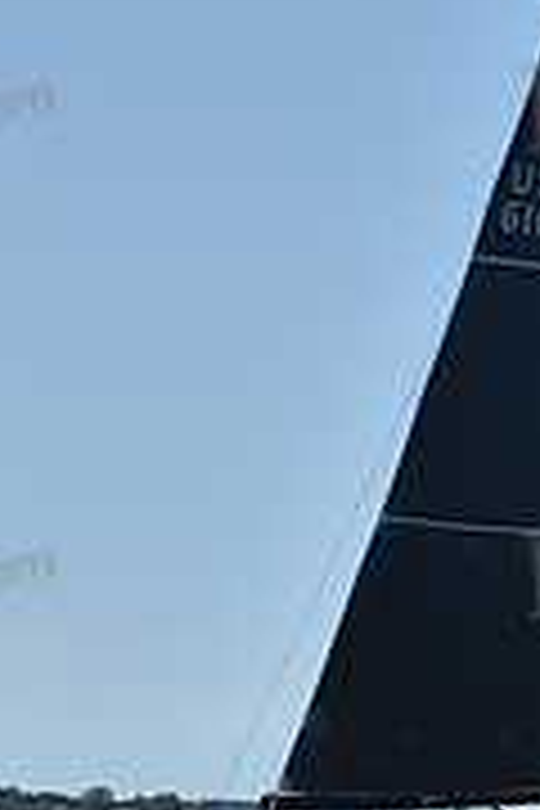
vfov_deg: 9.1
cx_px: 290
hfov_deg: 6.1
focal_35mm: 225
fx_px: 5062
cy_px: 333
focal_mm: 70
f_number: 9
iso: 250
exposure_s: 1/1000
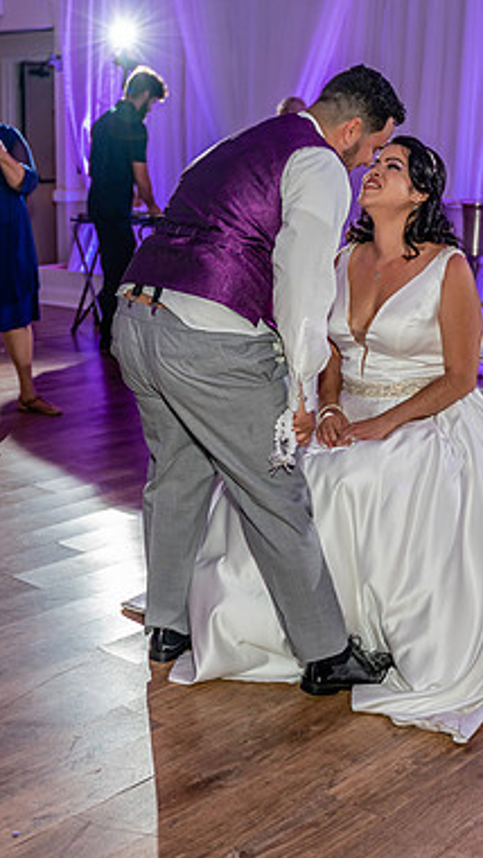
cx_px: 183
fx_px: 1228
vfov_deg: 38.5
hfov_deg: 22.2
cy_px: 428
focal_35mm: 54
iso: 640
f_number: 2.8
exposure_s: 1/125
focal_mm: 32
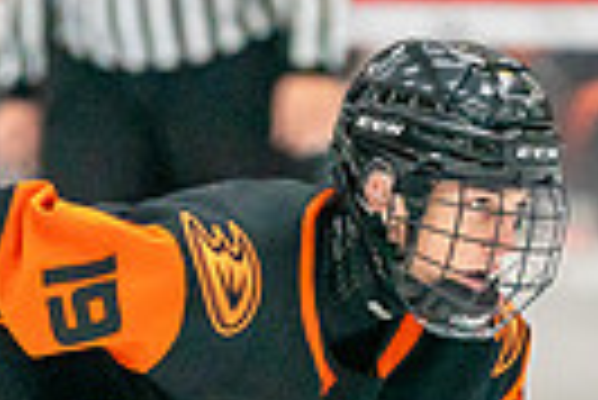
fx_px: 14467
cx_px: 305
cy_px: 679
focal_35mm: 870
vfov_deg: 1.6
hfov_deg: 2.4
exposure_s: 1/1250
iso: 3200
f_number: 2.8
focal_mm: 182
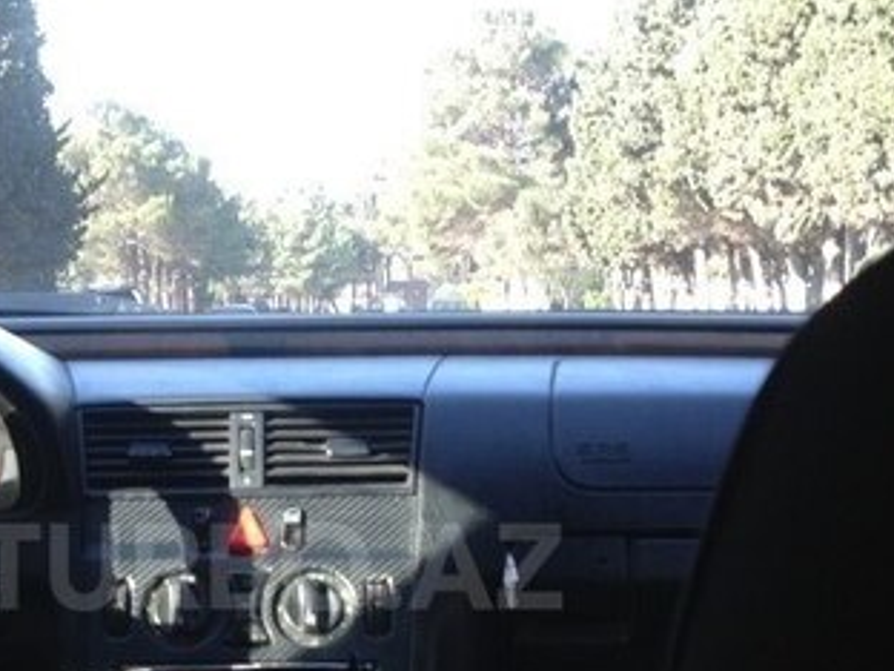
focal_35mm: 74
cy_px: 566
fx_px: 1911
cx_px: 269
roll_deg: -0.4
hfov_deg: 26.1
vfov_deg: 19.6
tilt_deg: -6.5
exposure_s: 1/120
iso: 50
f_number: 2.4
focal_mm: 4.28
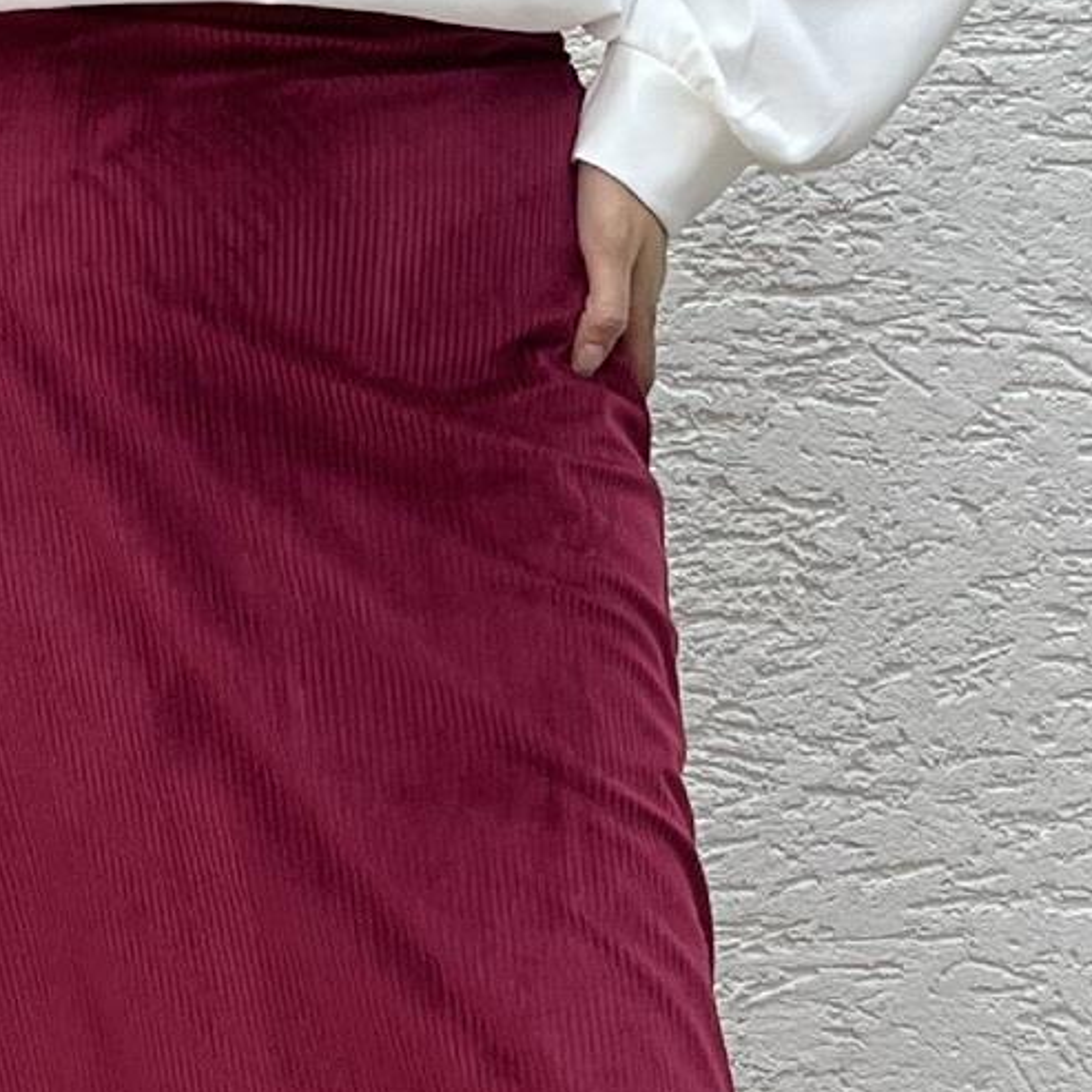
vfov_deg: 18.4
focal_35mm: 94
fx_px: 3355
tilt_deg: -0.9
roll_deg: -0.3
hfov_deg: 18.4
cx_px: 292
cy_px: 733
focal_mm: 5.7
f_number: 1.5
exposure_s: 1/460
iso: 50
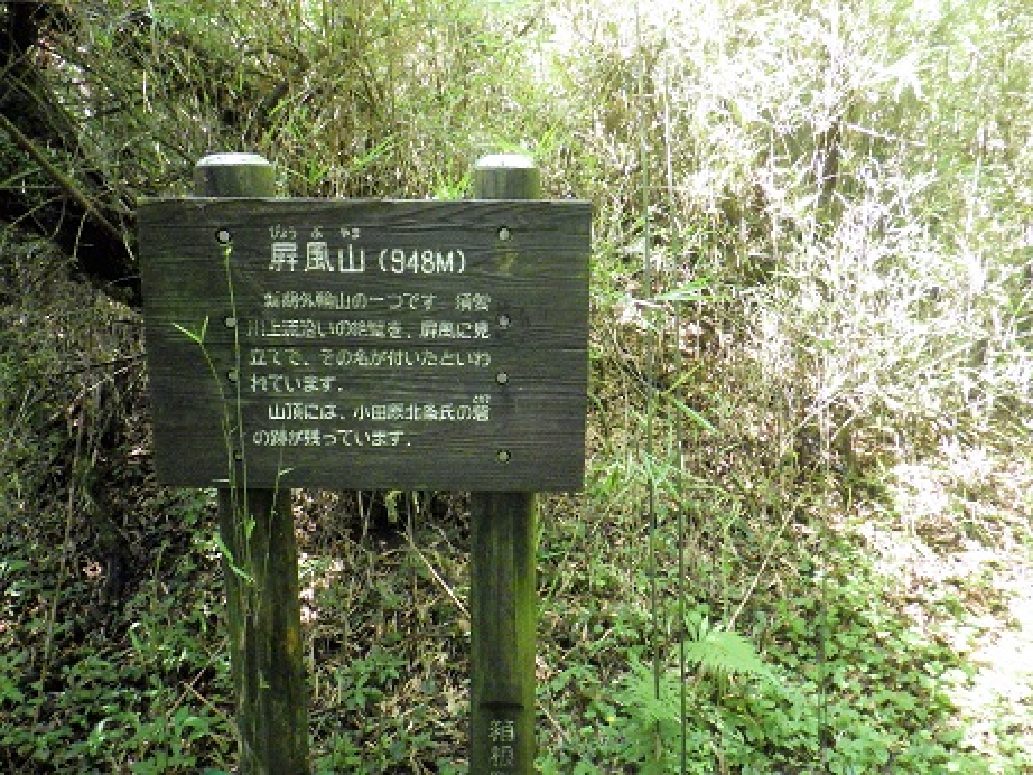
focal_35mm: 28
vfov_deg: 49.8
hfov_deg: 63.4
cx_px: 516
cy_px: 388
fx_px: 836
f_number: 3.5
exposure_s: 1/45
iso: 640
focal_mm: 5
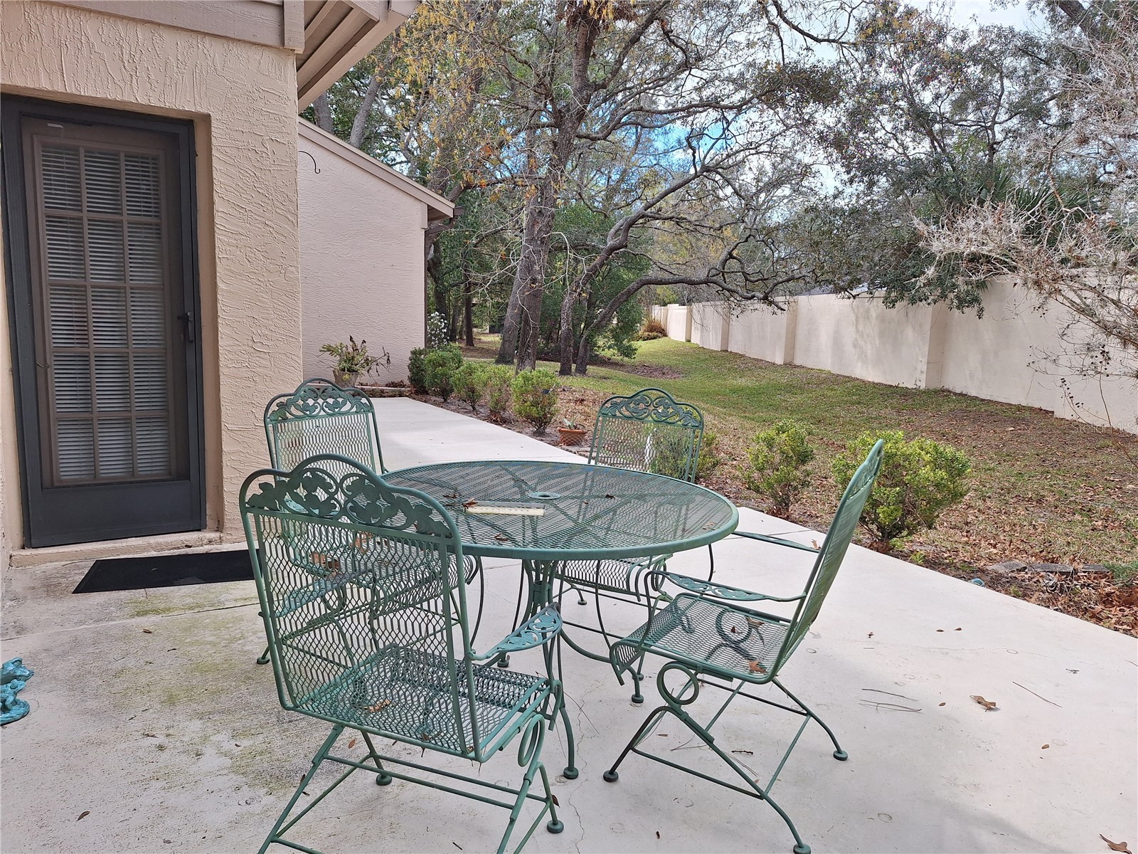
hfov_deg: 73.9
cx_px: 569
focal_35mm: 23
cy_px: 427
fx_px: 756
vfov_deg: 58.9
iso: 40
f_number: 1.8
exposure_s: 1/792
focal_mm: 5.54
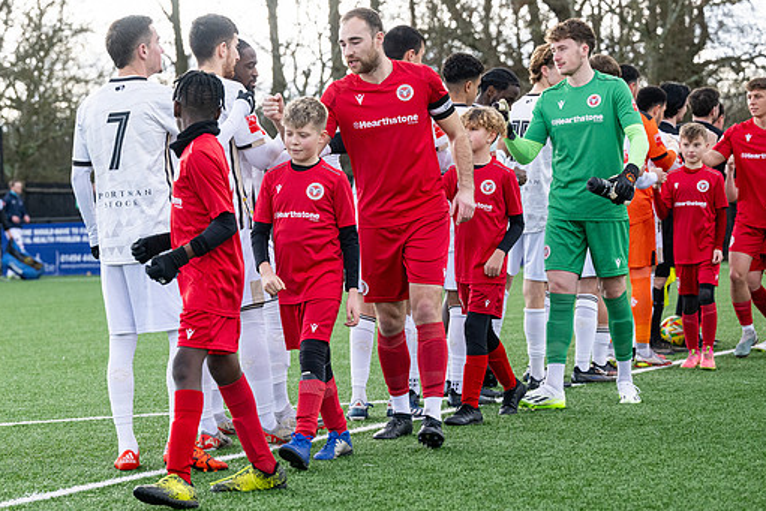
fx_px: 2405
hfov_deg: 18.0
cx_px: 251
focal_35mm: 113
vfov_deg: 12.1
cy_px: 245
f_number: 4
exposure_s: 1/2000
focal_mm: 82
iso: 800
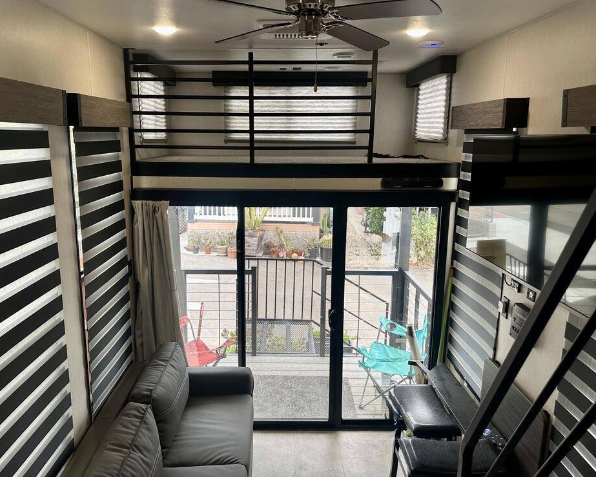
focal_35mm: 26
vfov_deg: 54.9
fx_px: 459
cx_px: 275
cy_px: 231
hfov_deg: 65.9
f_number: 1.78
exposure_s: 1/121
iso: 100
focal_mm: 6.86
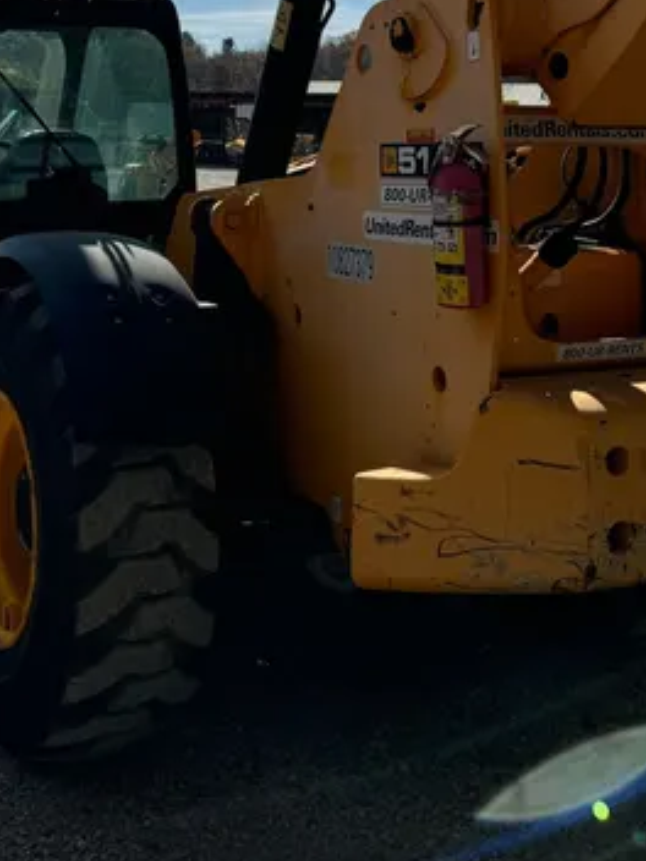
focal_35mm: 50
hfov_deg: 29.0
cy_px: 16
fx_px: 1244
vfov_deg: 34.9
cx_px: 232
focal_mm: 6.76
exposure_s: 1/9009
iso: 80
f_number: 1.78
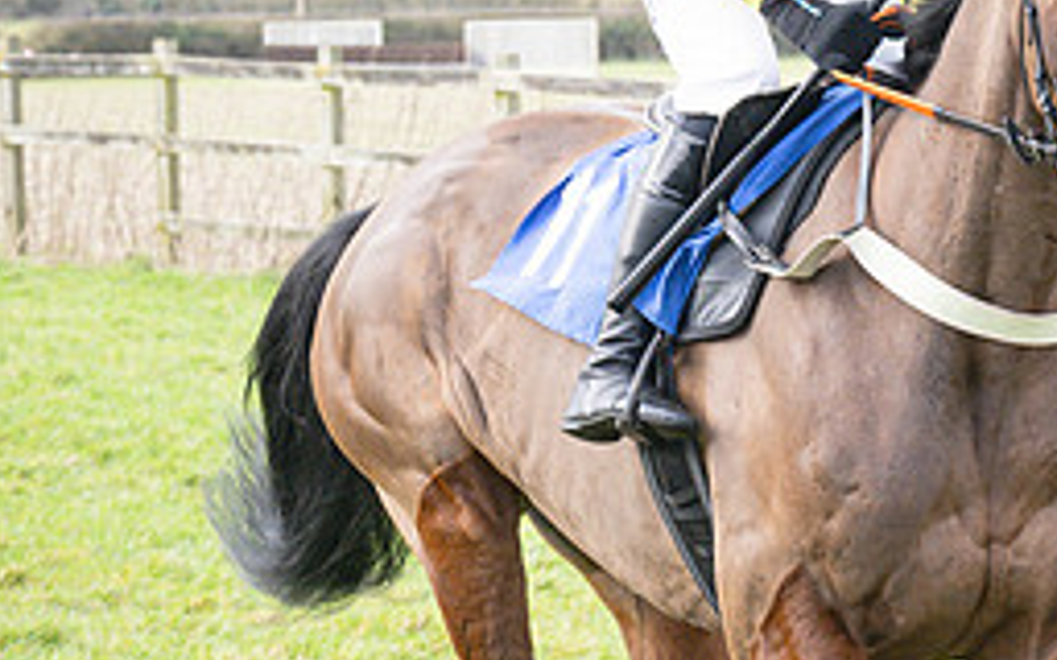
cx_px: 1156
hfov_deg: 7.4
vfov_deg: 4.7
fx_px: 8123
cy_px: 346
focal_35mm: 282
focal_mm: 70
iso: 400
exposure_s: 1/500
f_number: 5.6
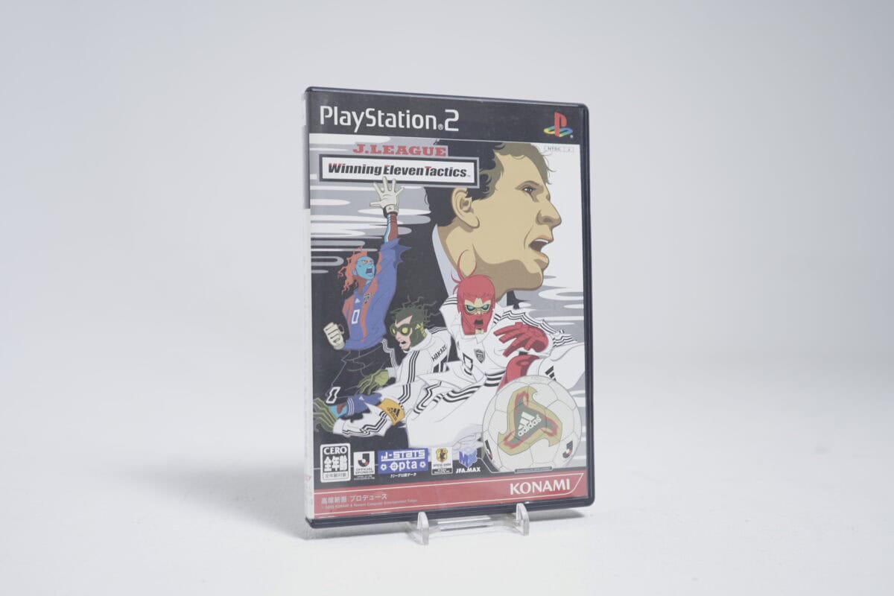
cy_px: 298
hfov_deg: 53.1
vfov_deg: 36.9
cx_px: 447
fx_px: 894
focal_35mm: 36
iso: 100
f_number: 4.5
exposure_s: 1/6
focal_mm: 36
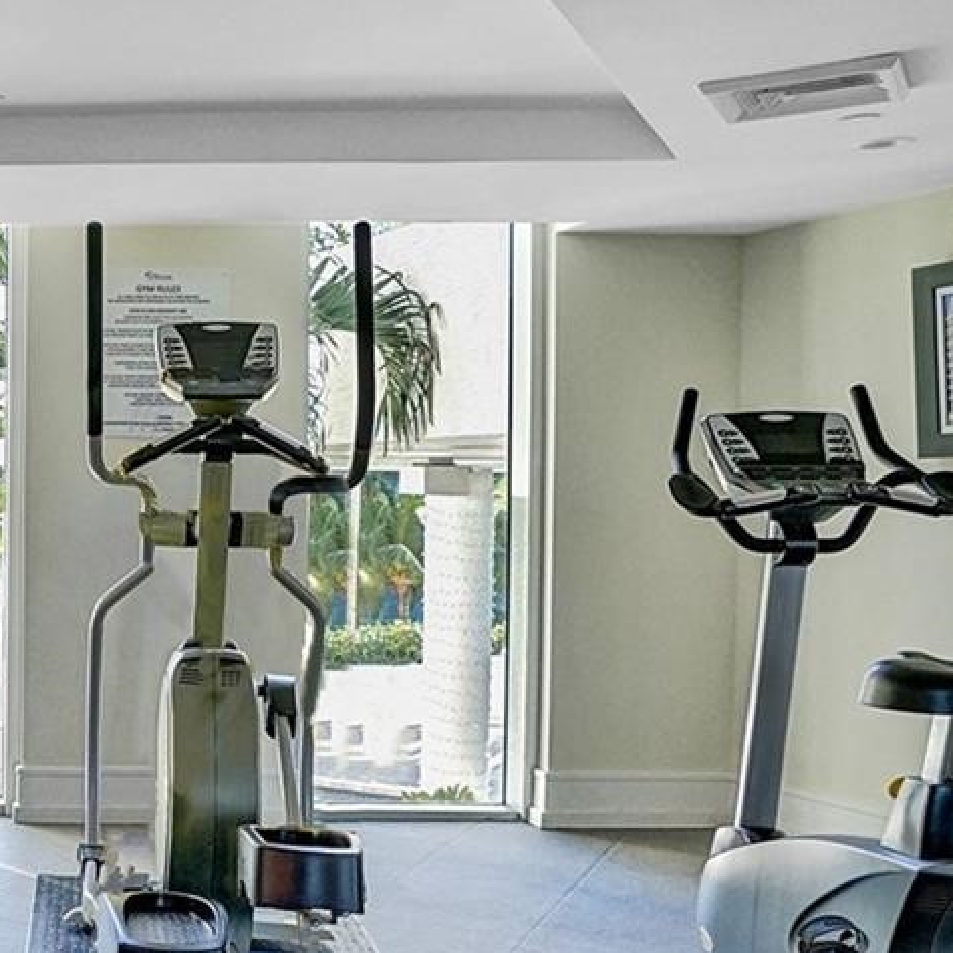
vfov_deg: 36.8
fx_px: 1433
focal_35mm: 46
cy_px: 520
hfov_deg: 29.2
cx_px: -312
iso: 1250
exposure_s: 1/320
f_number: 3.2
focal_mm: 16
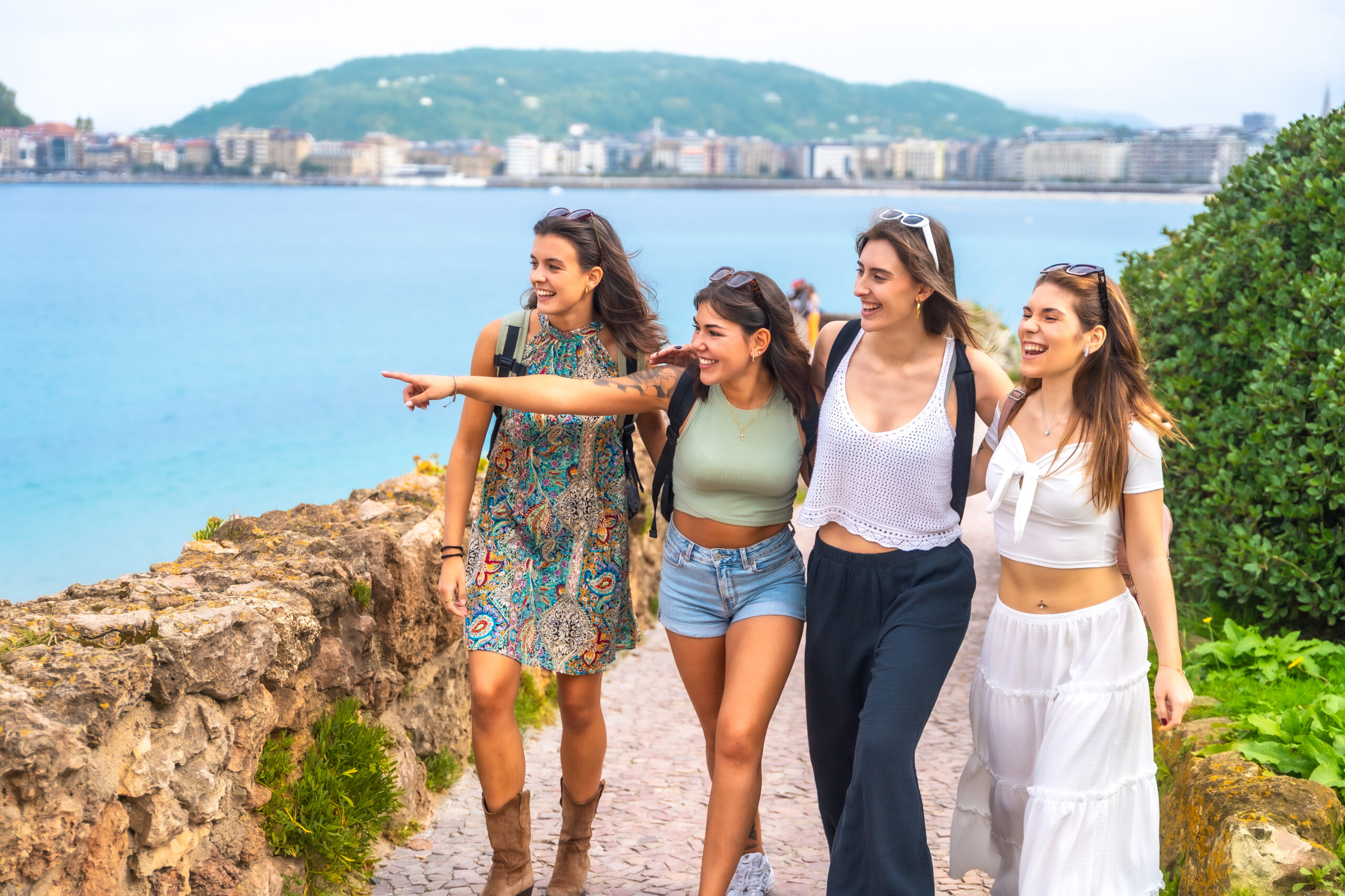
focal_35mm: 48
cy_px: 448
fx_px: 1808
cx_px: 672
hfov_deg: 40.8
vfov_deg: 27.9
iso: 250
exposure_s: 1/2000
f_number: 2.8
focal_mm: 48.4
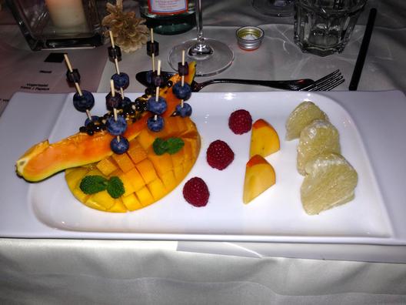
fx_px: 387
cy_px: 152
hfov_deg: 55.4
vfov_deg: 42.9
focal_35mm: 33
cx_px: 203
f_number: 2.4
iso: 50
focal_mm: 4.12
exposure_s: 1/50
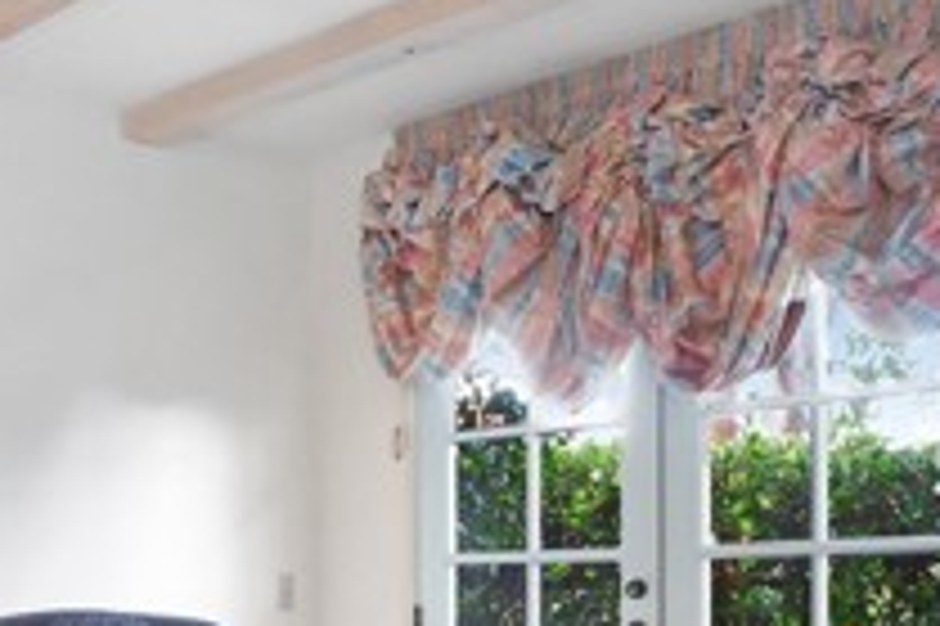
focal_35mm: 51
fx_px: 1331
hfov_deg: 36.4
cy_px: 671
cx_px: 90
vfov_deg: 24.8
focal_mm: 8
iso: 1250
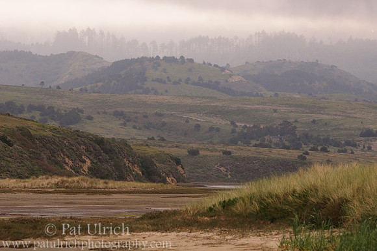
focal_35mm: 300
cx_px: 188
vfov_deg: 4.6
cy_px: 126
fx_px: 3137
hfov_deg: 6.9
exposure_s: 1/250
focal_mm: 200
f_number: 8
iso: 400
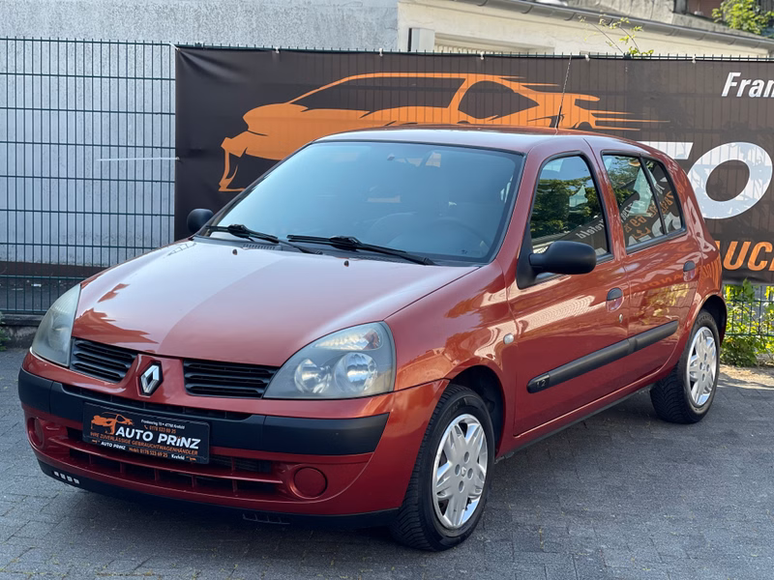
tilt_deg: -7.6
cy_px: 290
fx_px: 1431
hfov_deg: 30.3
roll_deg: -1.9
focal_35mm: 64
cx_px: 387
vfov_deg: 22.9
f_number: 2.2
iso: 32
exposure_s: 1/359
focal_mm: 7.5
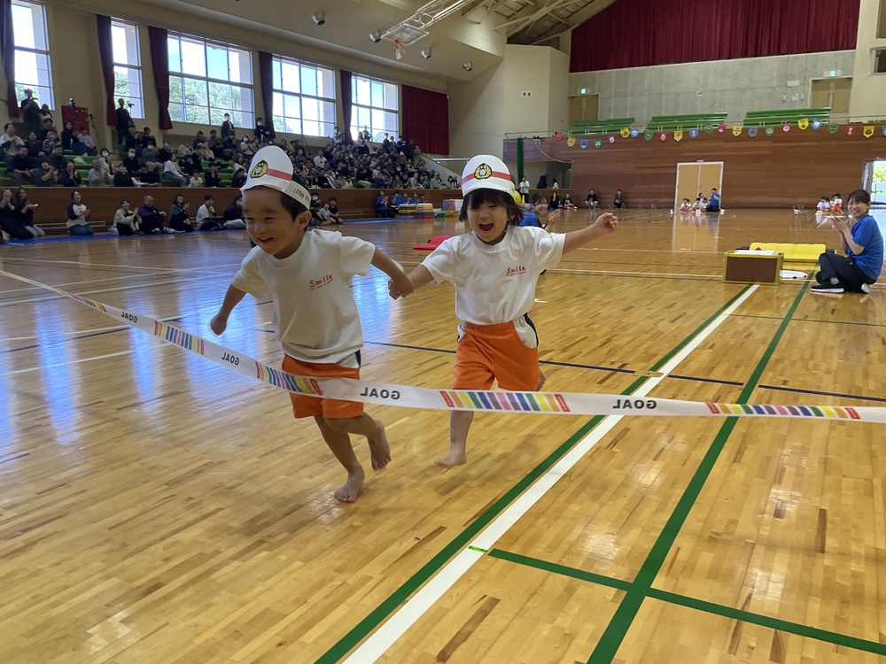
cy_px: 332
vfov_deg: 48.2
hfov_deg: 61.7
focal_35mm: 29
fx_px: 742
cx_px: 443
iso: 40
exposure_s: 1/122
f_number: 1.8
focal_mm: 3
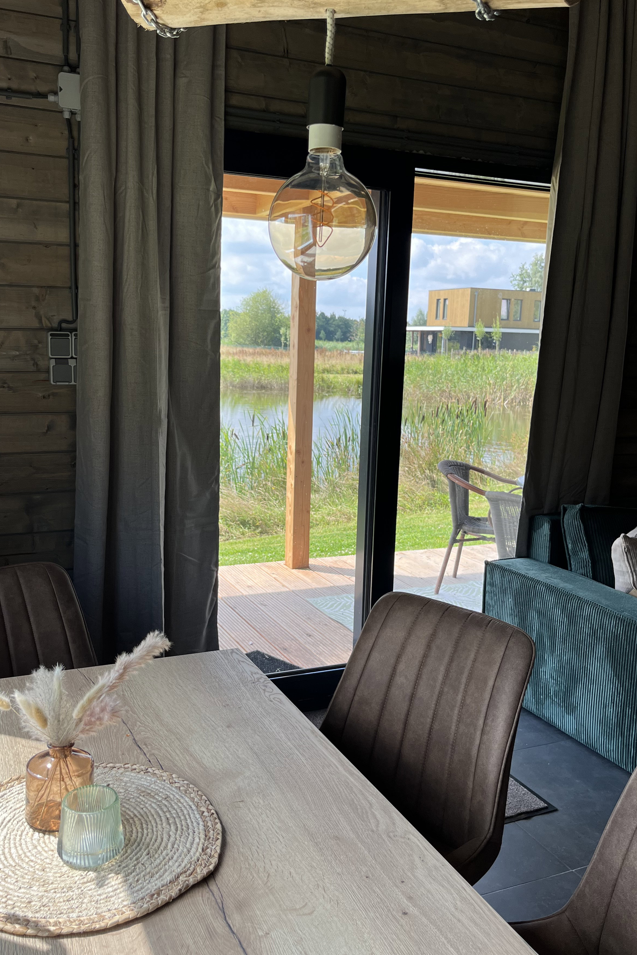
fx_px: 823
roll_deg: -1.7
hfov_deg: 42.3
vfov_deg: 60.3
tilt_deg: -8.5
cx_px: 282
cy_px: 463
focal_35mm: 31
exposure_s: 1/608
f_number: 1.6
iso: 50
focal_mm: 5.1
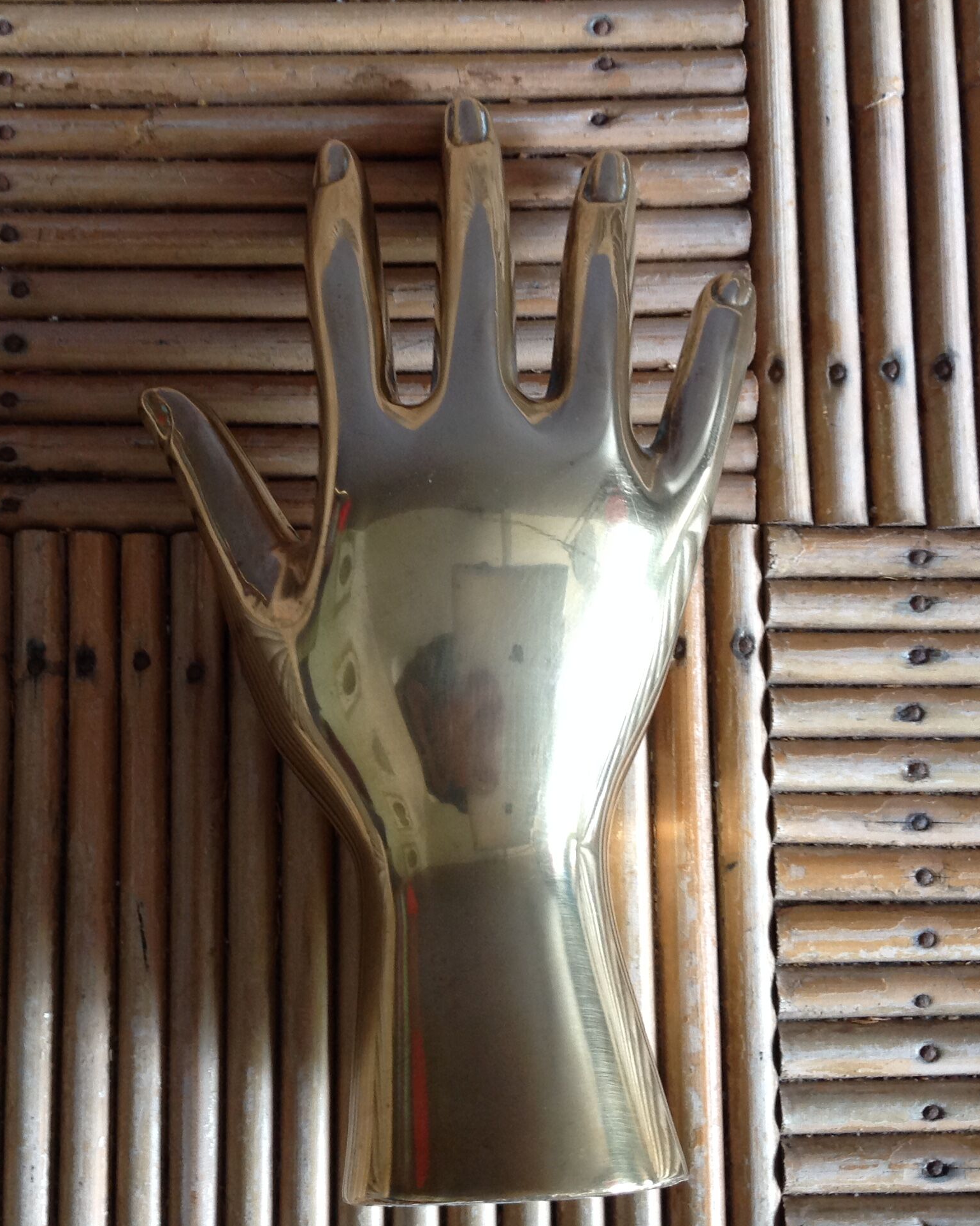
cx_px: 373
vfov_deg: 40.3
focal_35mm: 46
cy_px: 612
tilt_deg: -85.0
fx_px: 1667
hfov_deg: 32.6
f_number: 2.4
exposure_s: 1/15
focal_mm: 4.28
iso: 100
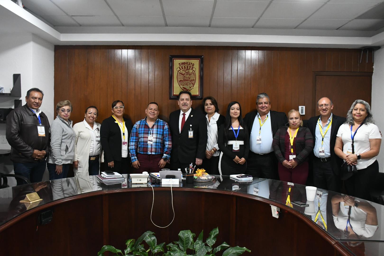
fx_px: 320
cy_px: 128
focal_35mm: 30
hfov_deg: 61.9
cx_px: 192
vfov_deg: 43.6
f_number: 5
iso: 4000
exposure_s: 1/100
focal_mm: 20
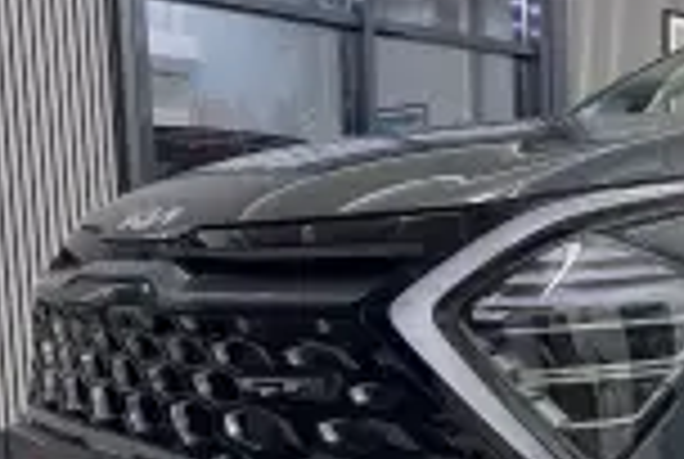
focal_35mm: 59
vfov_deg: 22.4
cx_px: 747
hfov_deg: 30.4
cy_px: 428
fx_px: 1123
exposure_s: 1/50
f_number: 1.78
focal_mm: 6.76
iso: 250
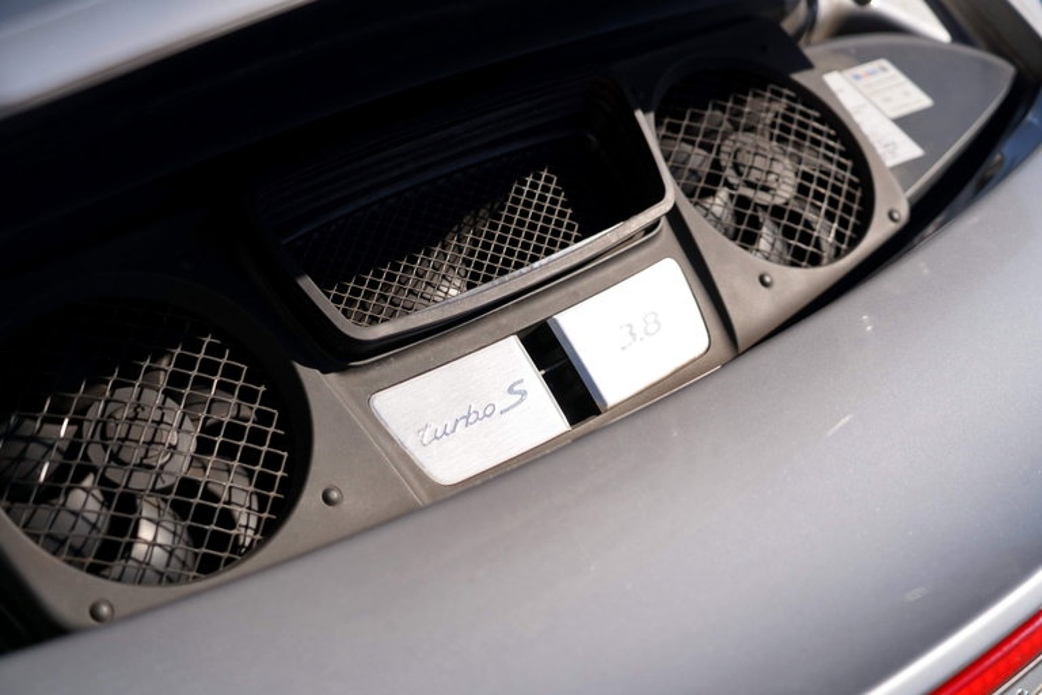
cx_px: 521
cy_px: 348
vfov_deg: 23.8
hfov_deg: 35.1
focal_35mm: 57
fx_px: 1650
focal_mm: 57
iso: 100
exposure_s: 1/3200
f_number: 4
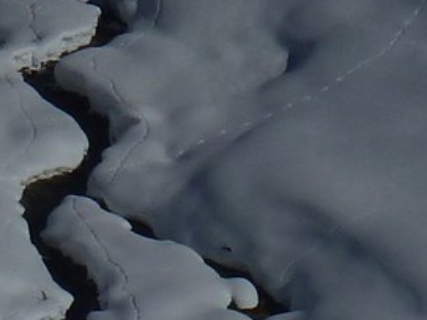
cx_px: 188
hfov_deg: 1.0
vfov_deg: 0.7
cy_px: 450
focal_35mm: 2076
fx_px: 25597
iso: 80
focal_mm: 49.2
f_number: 6.3
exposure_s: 1/2000
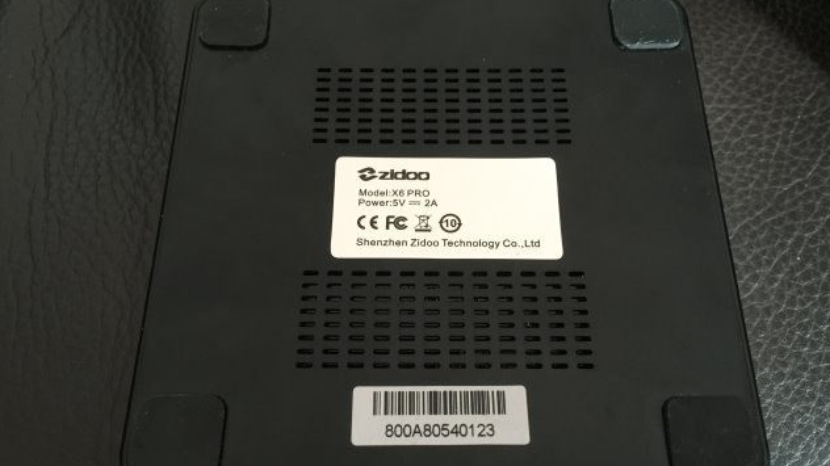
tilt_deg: -60.2
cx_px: 419
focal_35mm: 32
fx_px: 704
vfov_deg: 36.6
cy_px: 244
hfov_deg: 61.0
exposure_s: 1/10
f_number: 2.2
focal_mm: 4.15
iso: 125
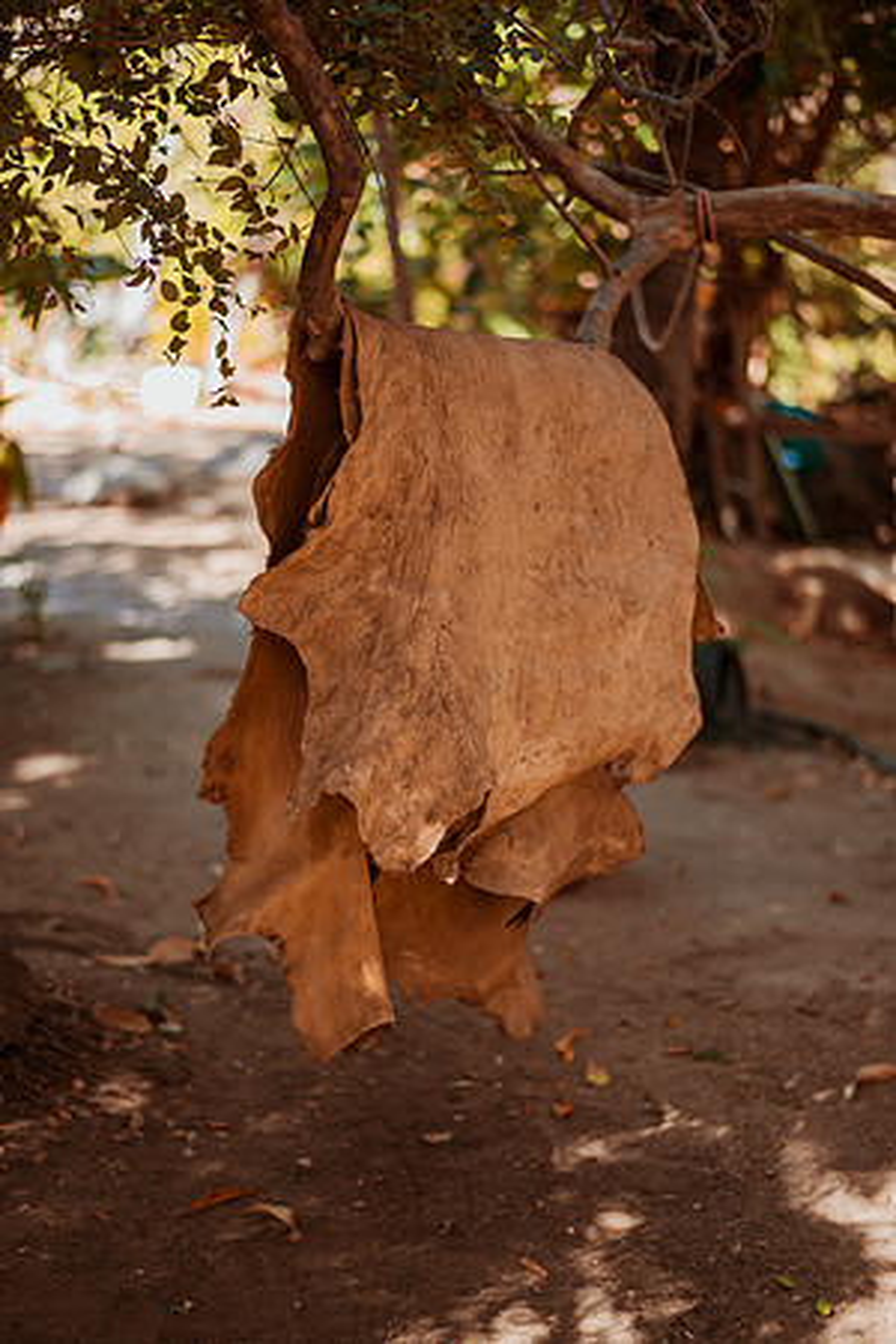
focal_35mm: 58
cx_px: 448
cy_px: 672
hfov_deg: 23.4
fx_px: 2165
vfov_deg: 34.5
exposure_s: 1/500
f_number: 1.4
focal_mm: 58
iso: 125
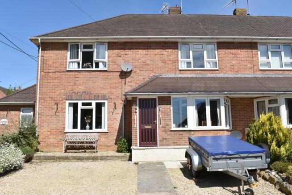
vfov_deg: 43.7
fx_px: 243
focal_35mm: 30
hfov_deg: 61.9
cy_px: 98
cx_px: 146
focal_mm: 20
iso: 100
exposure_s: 1/250
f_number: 10
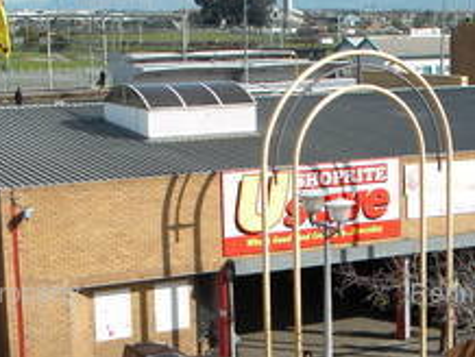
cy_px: 278
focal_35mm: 94
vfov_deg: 15.7
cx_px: 410
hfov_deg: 20.5
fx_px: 1291
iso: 80
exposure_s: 1/747
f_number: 3.8
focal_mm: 7.3
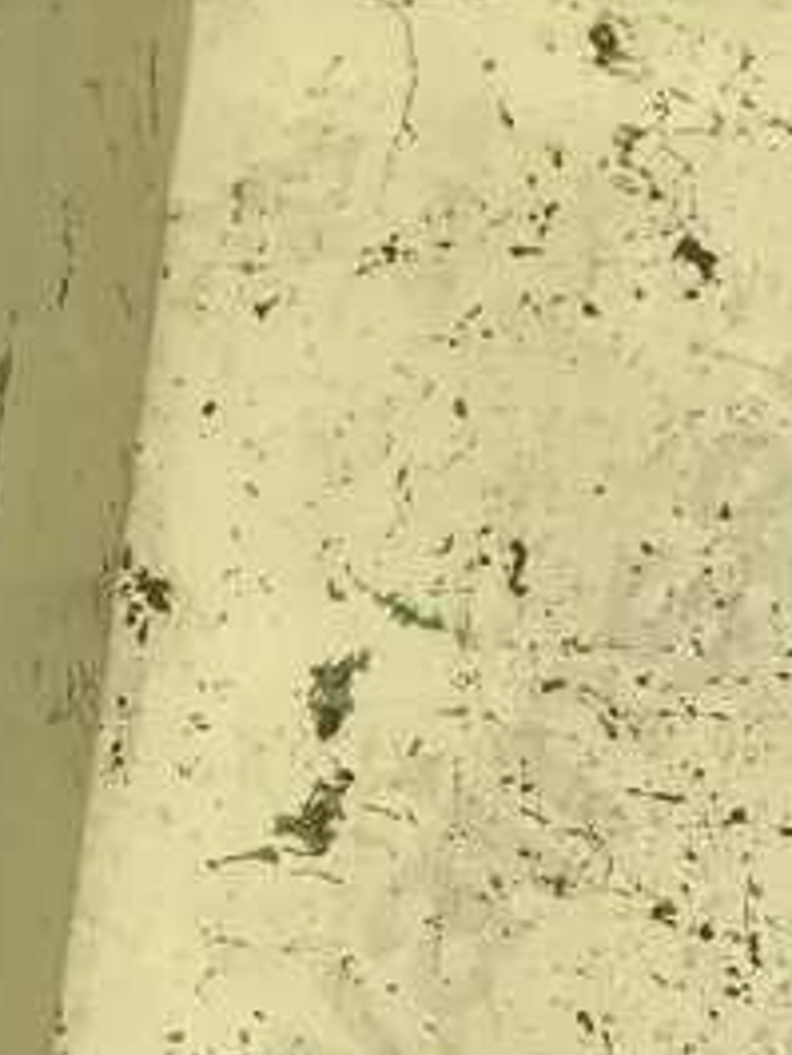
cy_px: 661
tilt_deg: -57.8
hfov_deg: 13.6
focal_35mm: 108
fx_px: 3292
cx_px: 641
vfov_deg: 18.2
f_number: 1.8
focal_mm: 3.99
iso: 80
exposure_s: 1/100
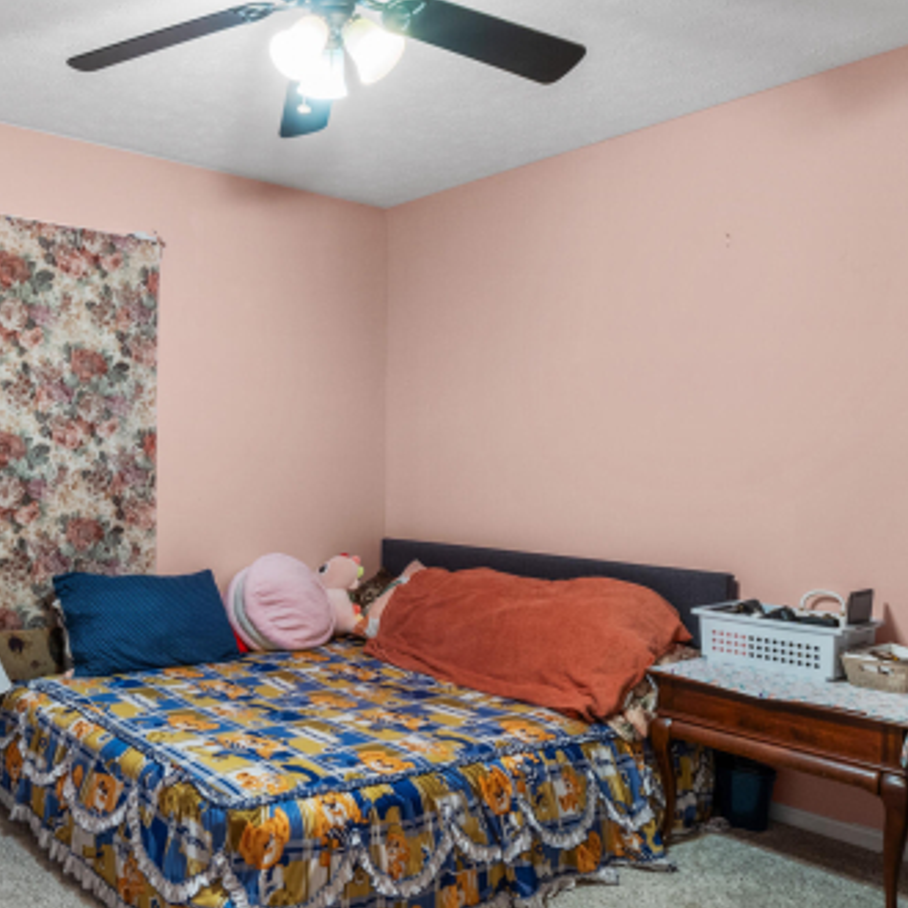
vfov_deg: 53.4
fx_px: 904
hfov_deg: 50.3
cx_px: 187
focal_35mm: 30
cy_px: 451
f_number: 9
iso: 400
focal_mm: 10.5
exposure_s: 1
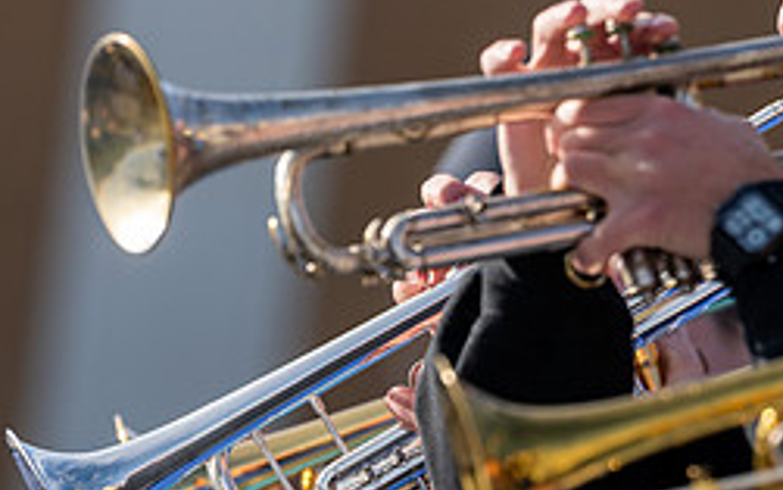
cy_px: 504
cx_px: 219
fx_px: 12550
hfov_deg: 3.6
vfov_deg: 2.2
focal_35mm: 588
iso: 100
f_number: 4
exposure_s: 1/1000
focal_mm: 200
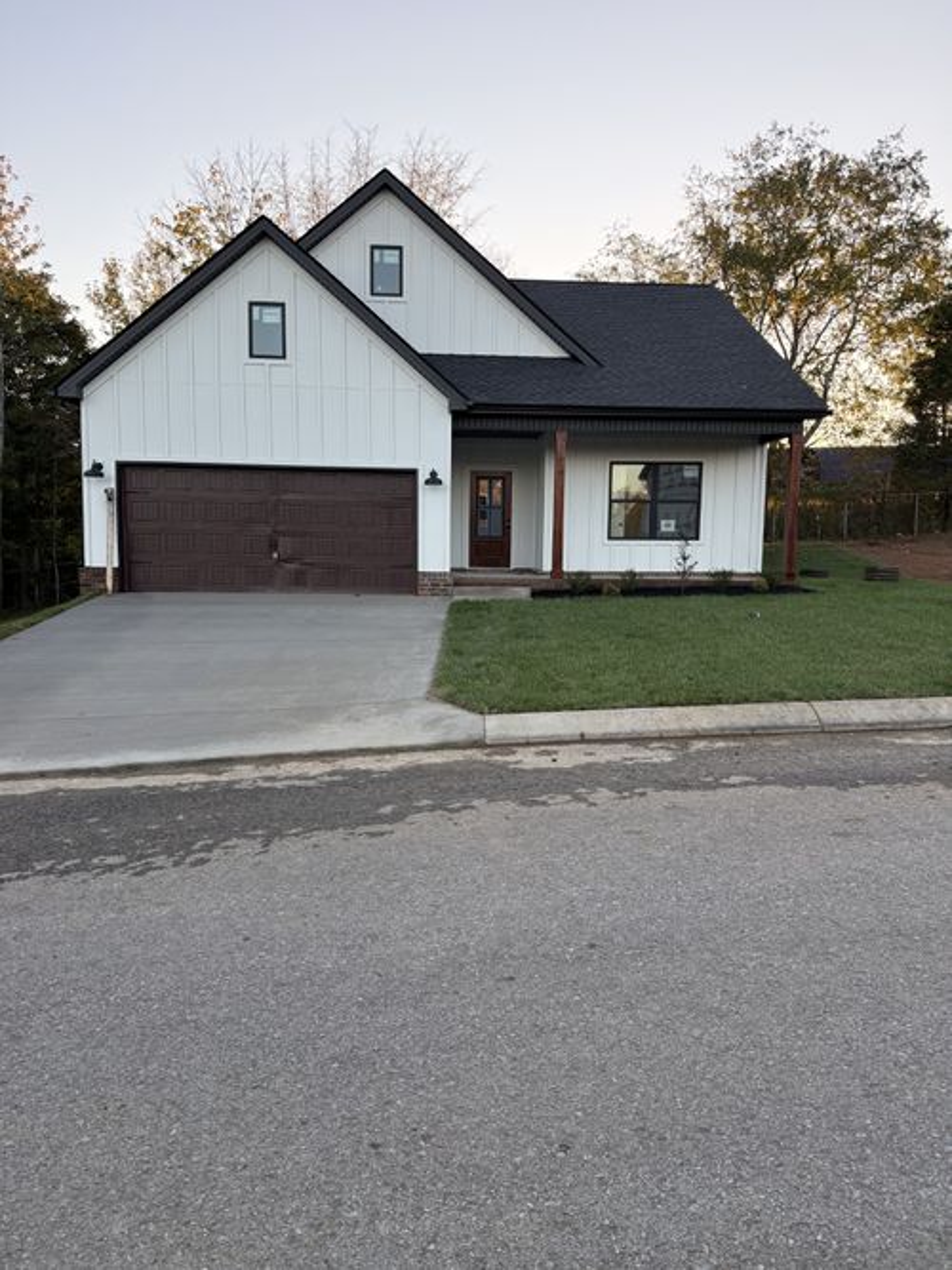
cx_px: 476
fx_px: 880
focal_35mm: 24
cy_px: 635
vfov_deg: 71.6
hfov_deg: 56.8
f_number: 1.78
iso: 100
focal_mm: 6.76
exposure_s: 1/491
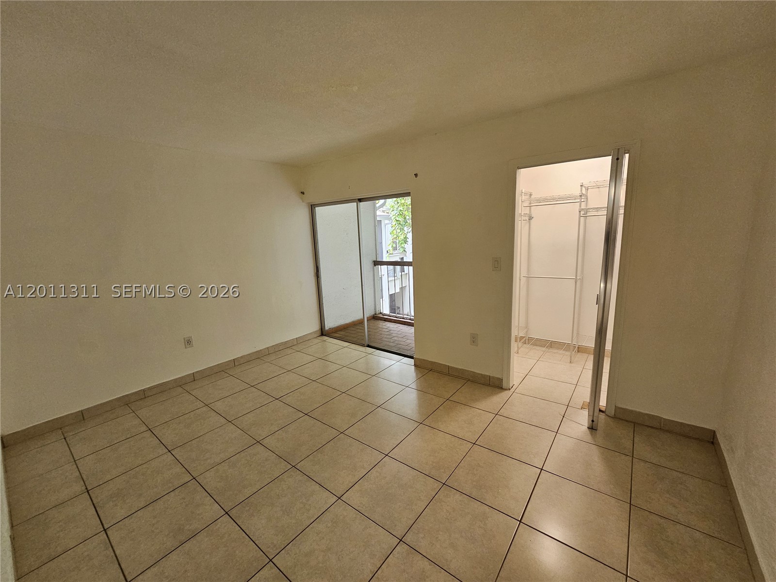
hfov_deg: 106.2
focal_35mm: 13
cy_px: 291
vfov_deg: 89.9
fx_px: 291
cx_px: 388
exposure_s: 1/60
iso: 250
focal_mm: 2.2
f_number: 2.2
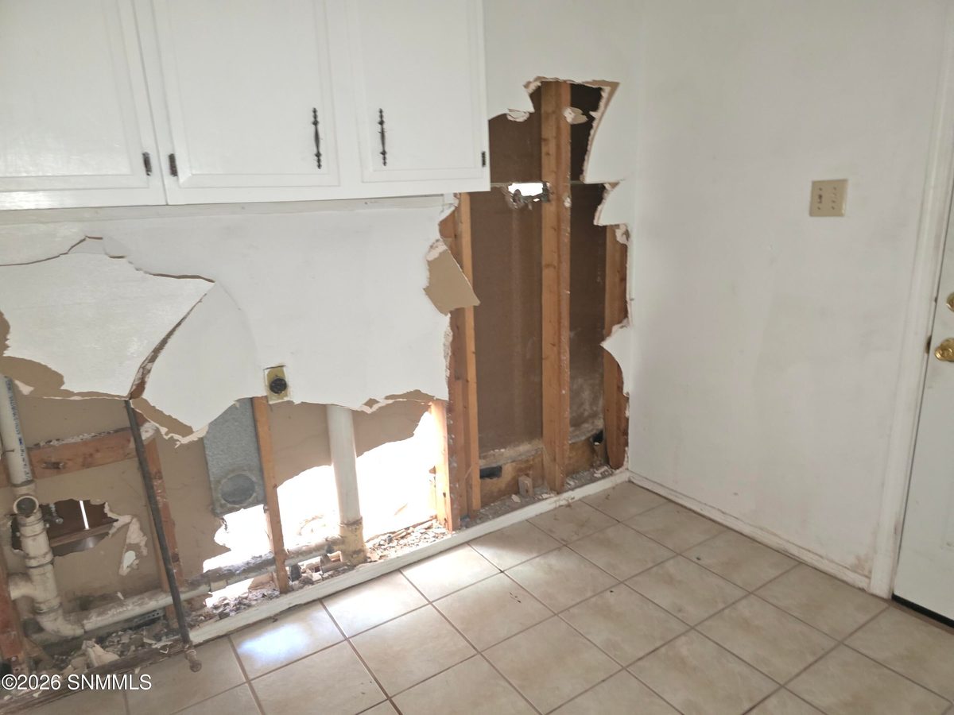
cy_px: 358
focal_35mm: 23
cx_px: 477
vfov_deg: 58.9
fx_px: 634
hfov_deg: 73.9
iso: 3200
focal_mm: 6.3
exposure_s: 1/9.83
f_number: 1.7
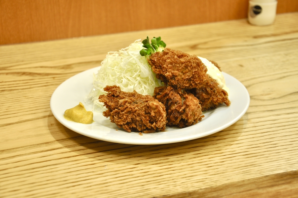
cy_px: 99
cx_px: 149
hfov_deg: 33.4
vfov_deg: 22.6
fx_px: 496
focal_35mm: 60
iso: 400
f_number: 5
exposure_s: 1/25
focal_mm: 40
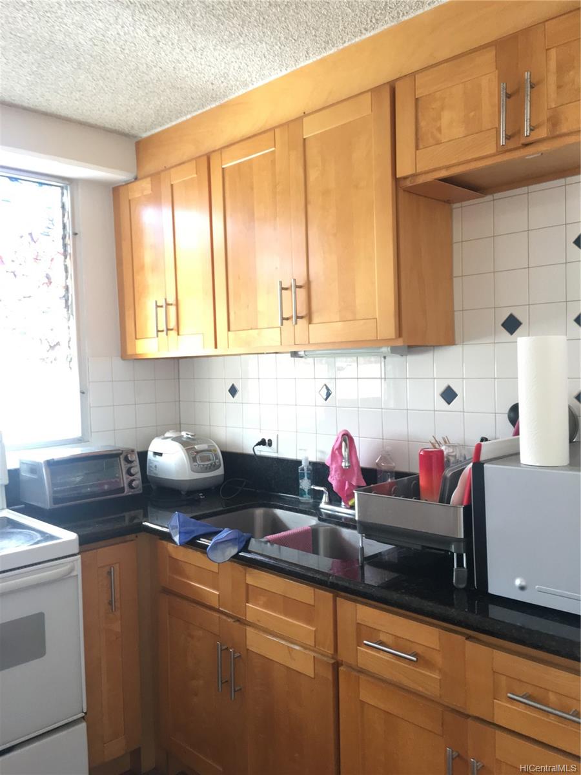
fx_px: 649
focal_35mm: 29
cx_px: 290
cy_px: 388
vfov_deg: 61.7
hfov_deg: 48.2
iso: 100
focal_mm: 4.15
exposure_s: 1/30
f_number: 2.2
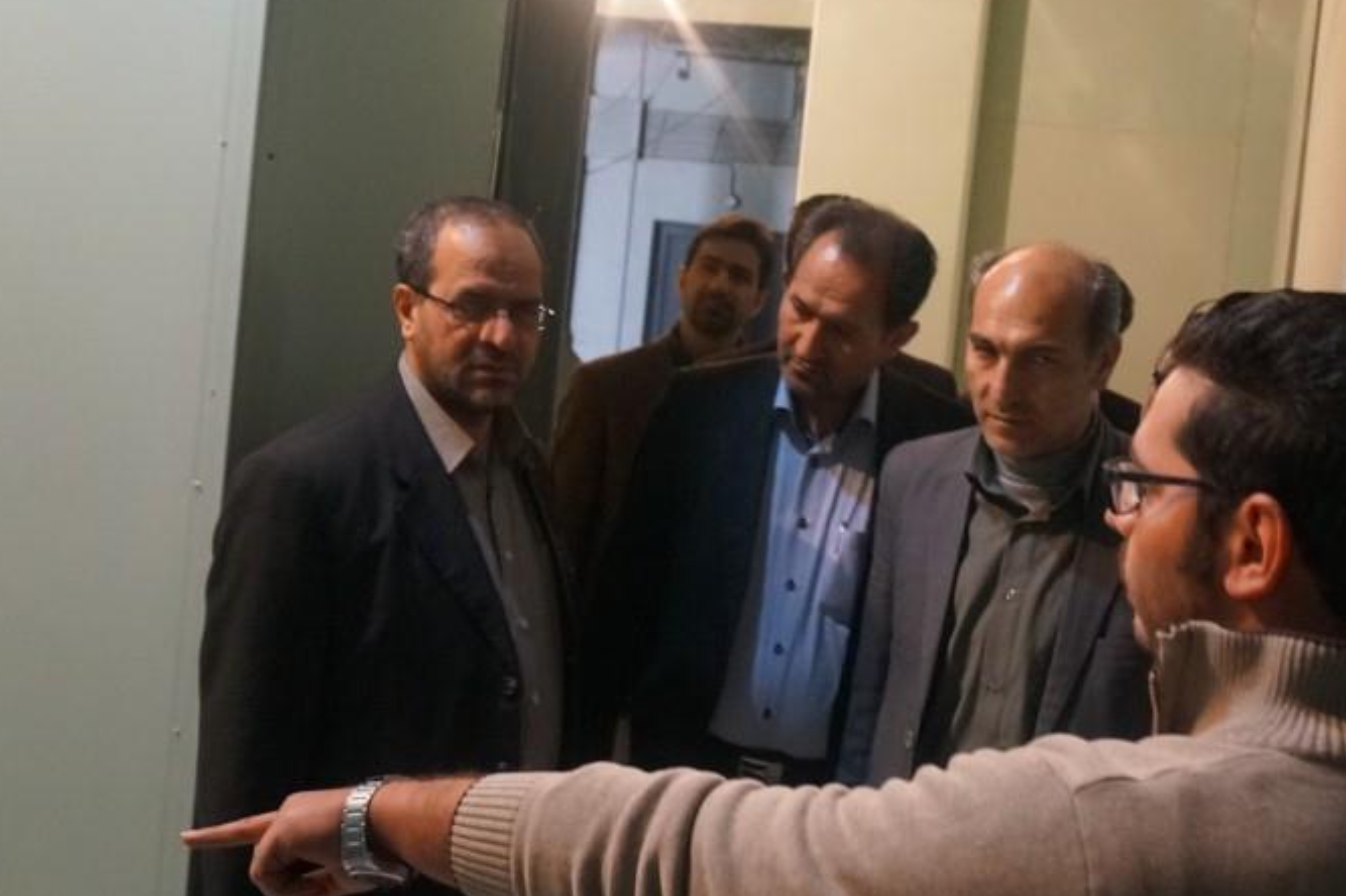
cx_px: 809
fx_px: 1719
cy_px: 364
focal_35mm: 46
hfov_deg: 42.6
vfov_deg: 29.2
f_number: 4
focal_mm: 20
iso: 3200
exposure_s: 1/50
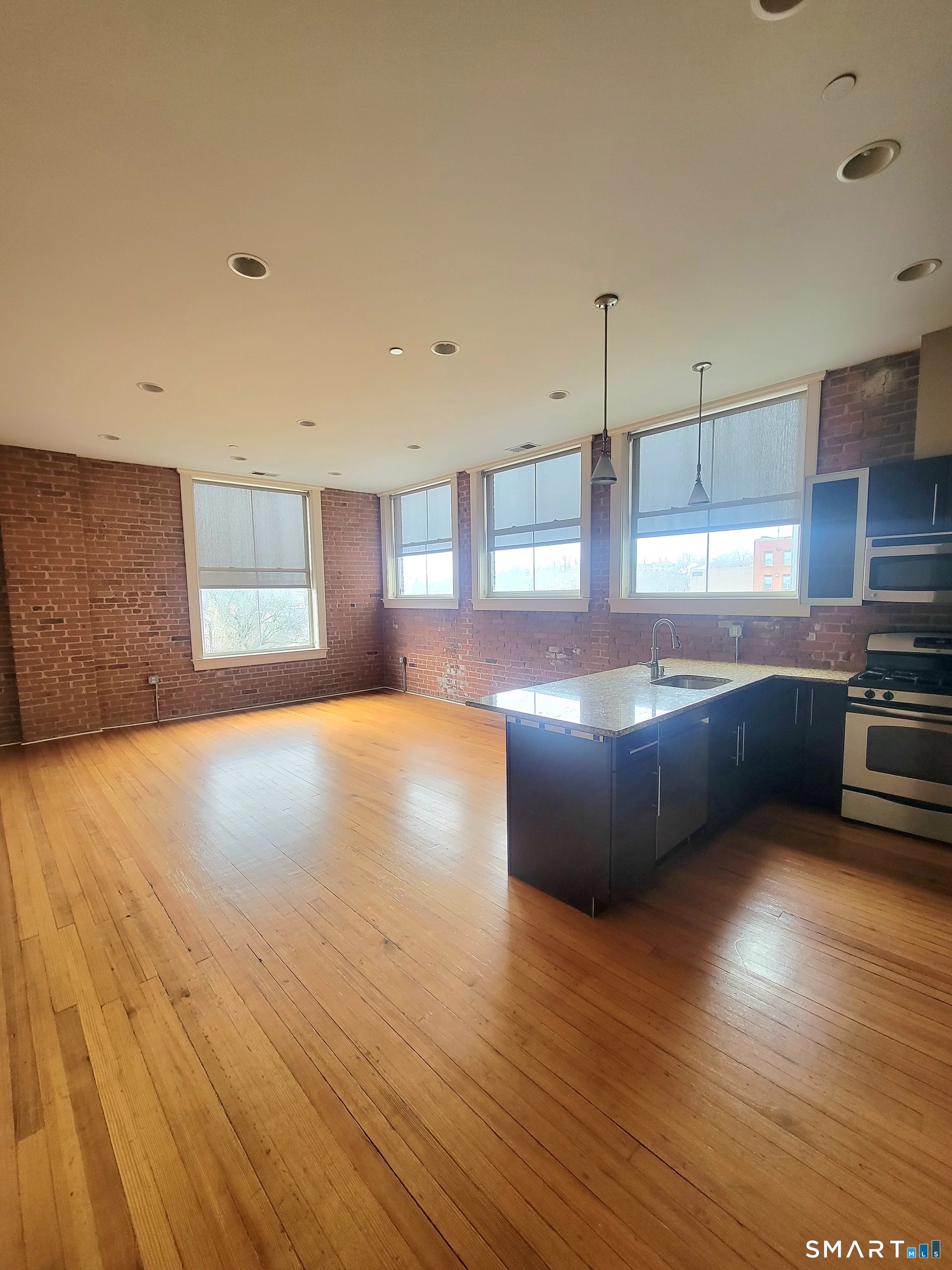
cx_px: 476
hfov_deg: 89.9
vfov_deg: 106.2
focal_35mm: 13
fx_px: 477
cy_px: 635
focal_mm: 2.2
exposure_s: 1/60.2
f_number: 2.2
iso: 125
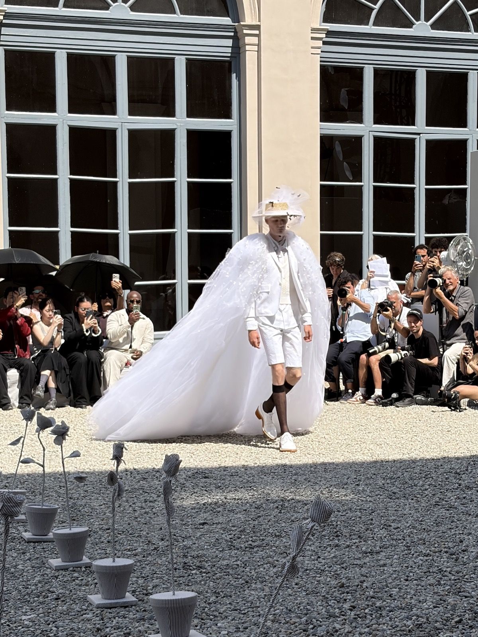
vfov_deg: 36.8
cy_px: 318
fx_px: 957
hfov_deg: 28.0
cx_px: 239
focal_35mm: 52
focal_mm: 5.96
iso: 32
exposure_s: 1/3831
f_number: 1.6
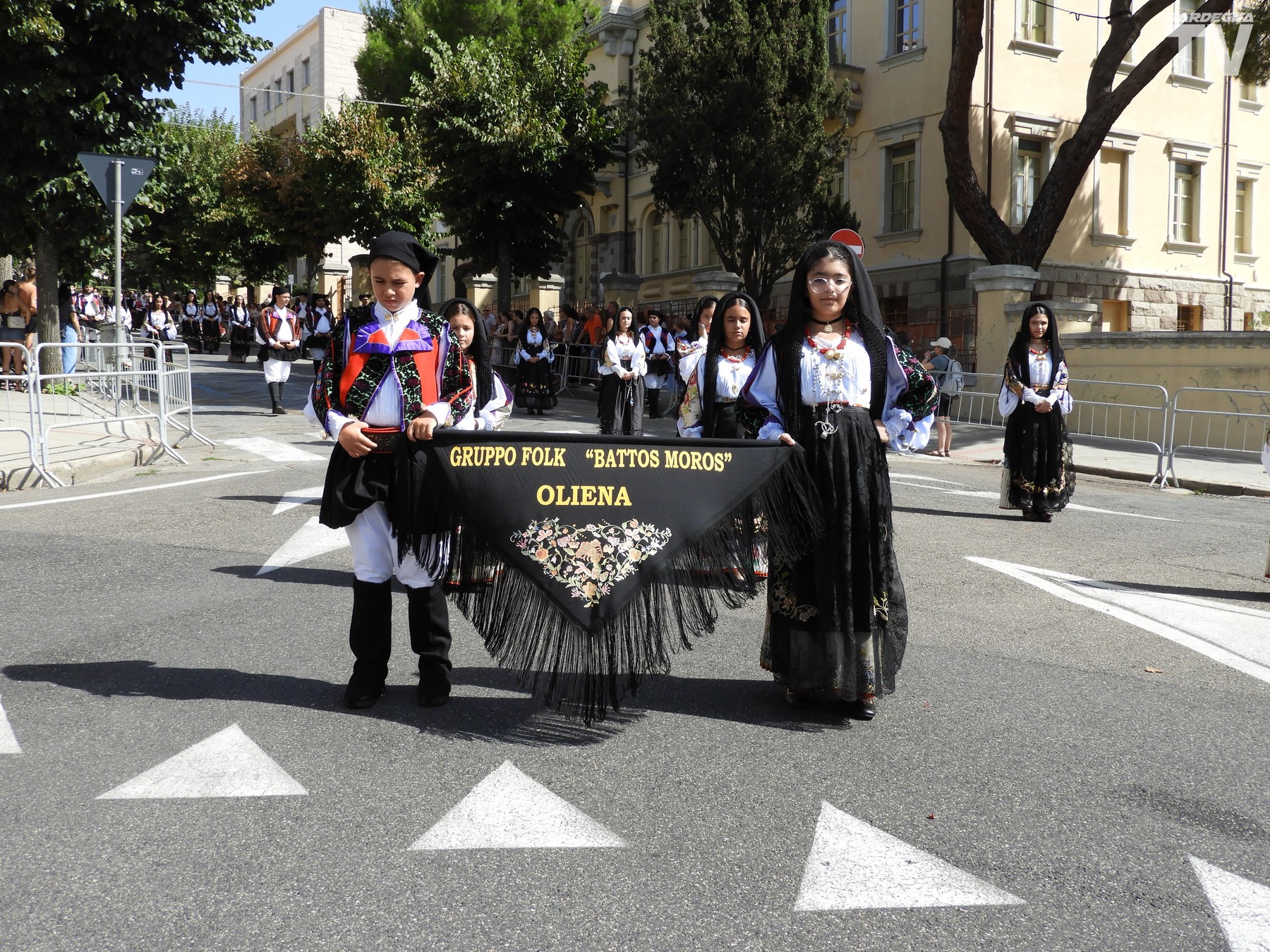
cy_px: 476
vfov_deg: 40.7
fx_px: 1284
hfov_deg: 52.6
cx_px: 635
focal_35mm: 35
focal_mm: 6.3
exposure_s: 1/640
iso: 100
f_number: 3.8
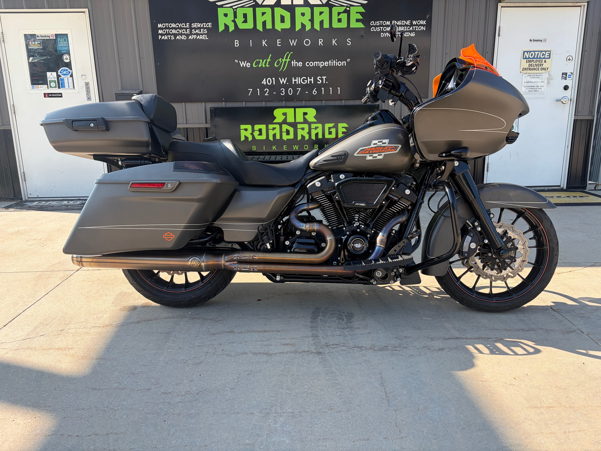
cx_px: 300
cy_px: 226
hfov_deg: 67.3
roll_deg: +0.7
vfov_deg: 53.1
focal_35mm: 26
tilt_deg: -13.2
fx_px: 451
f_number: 1.6
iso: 50
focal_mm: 5.96
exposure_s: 1/731
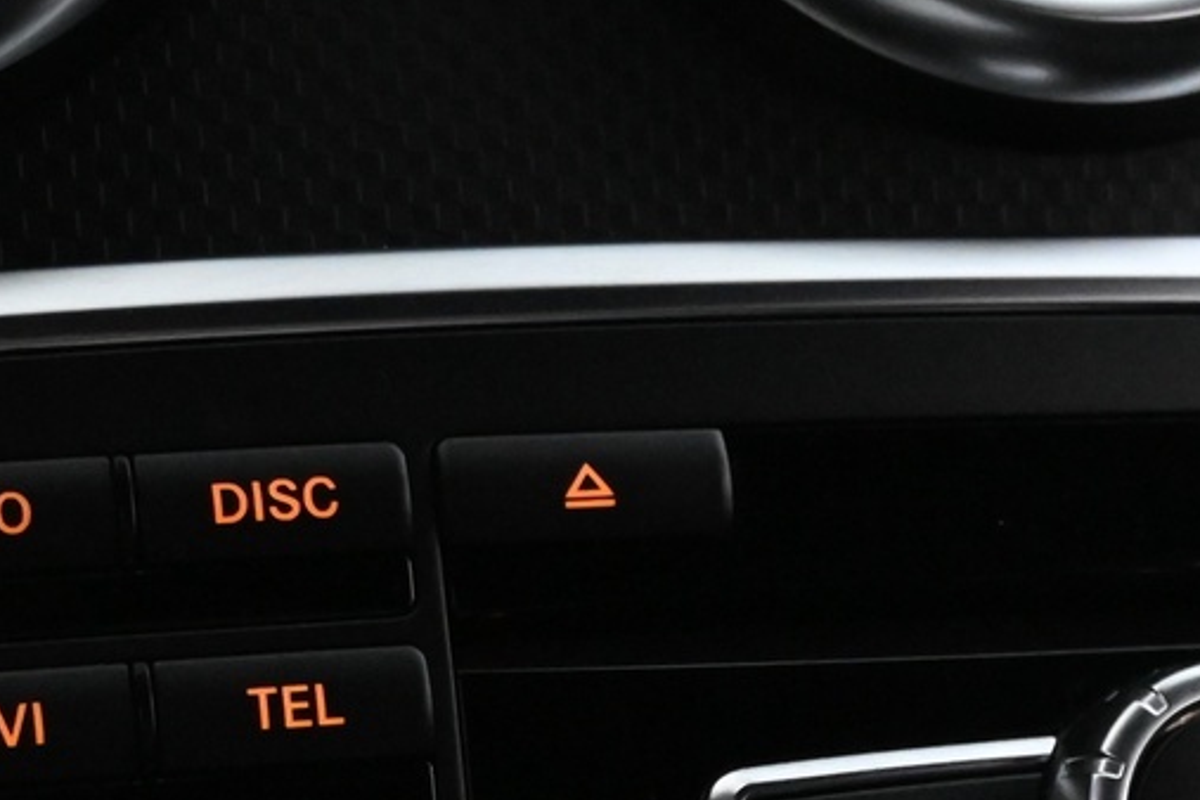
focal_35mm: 117
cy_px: 959
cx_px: 1046
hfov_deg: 17.2
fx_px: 3913
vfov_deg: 11.4
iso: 5000
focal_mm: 24.5
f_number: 4.2
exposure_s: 1/40
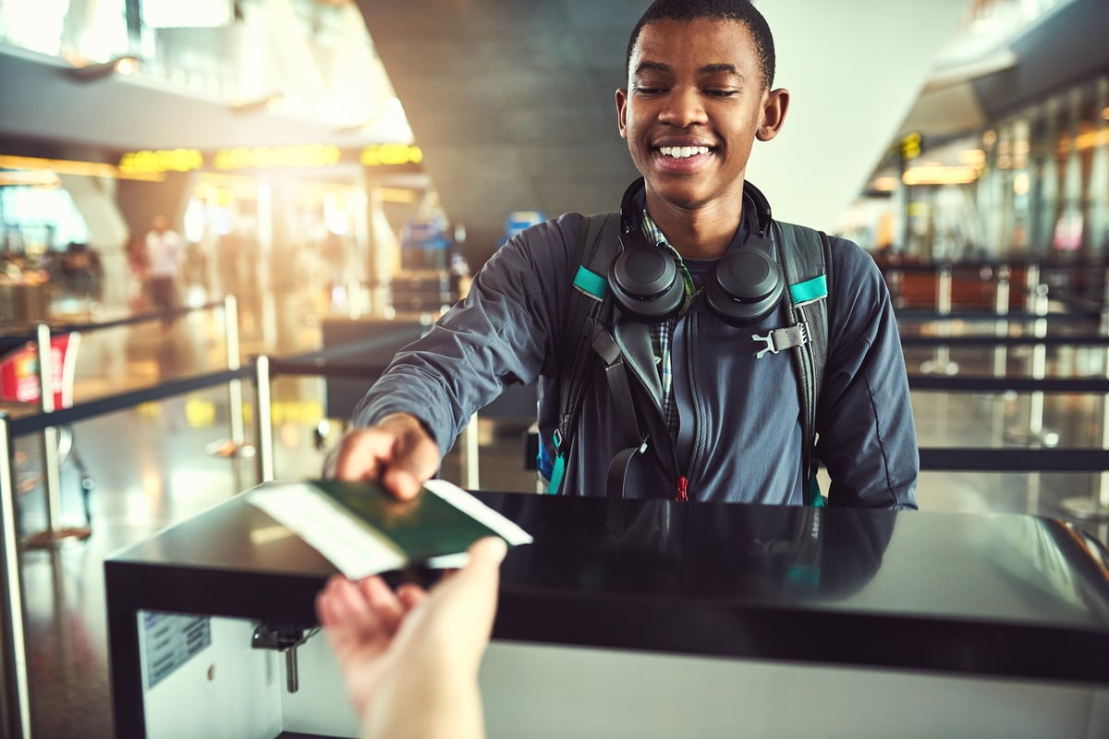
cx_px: 554
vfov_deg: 37.9
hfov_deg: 54.4
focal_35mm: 35
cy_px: 370
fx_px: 1078
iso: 640
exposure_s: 1/200
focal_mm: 35
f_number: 2.5
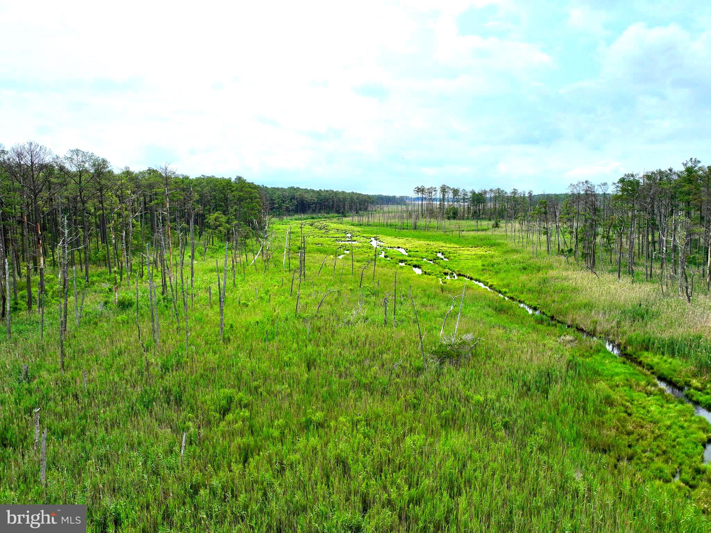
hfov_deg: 71.6
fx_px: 493
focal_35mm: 24
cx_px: 356
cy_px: 266
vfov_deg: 56.8
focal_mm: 12.29
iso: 200
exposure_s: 1/3200
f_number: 2.8
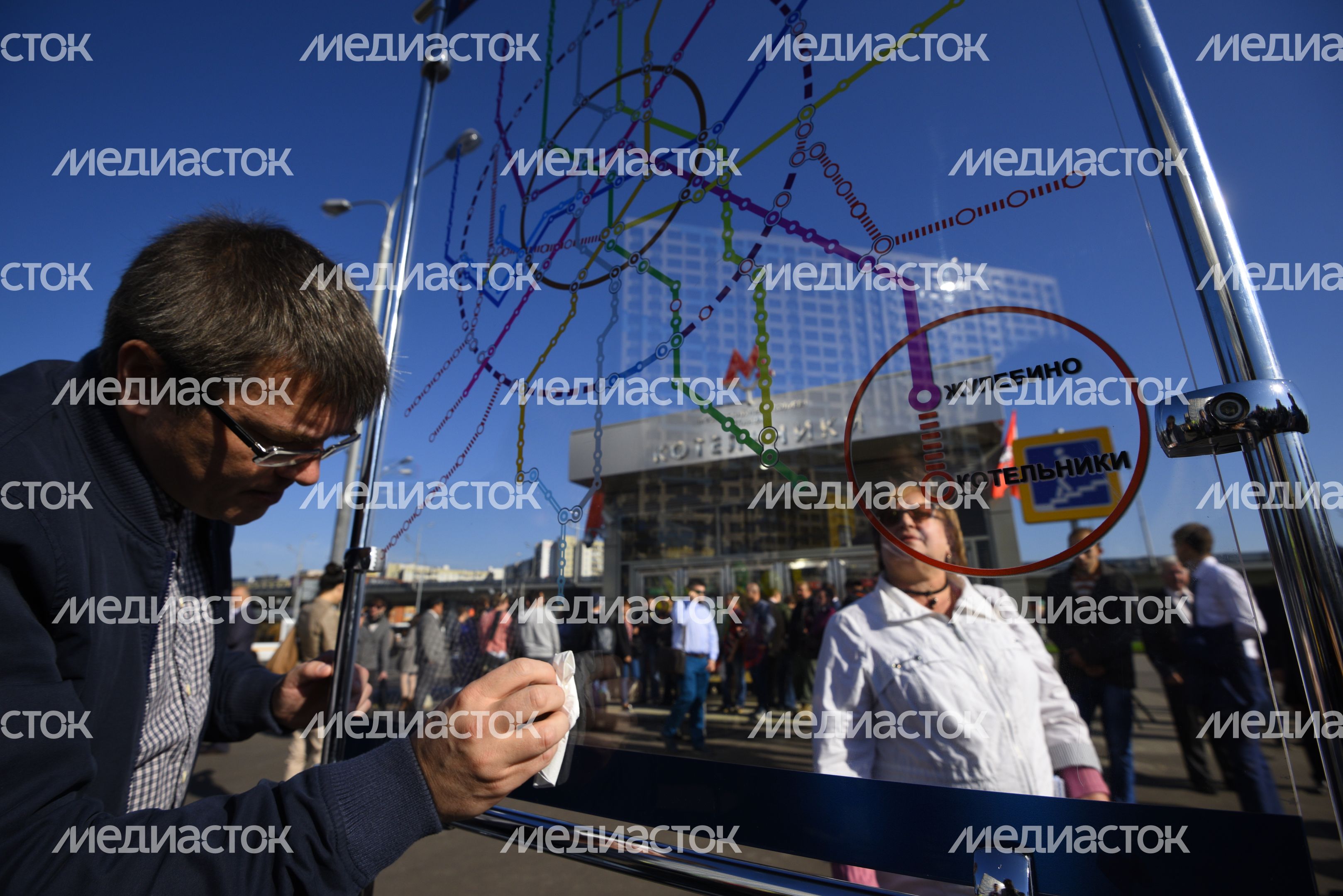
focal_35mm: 16
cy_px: 448
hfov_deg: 96.7
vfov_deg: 73.8
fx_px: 597
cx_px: 672
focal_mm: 16
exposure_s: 1/1600
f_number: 6.3
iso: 250
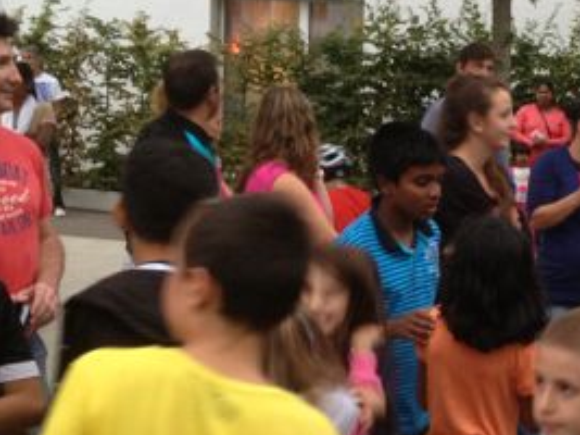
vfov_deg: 17.5
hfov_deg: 22.6
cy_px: 296
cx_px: 552
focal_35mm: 84
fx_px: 1407
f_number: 2.4
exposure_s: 1/20
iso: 160
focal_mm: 4.28
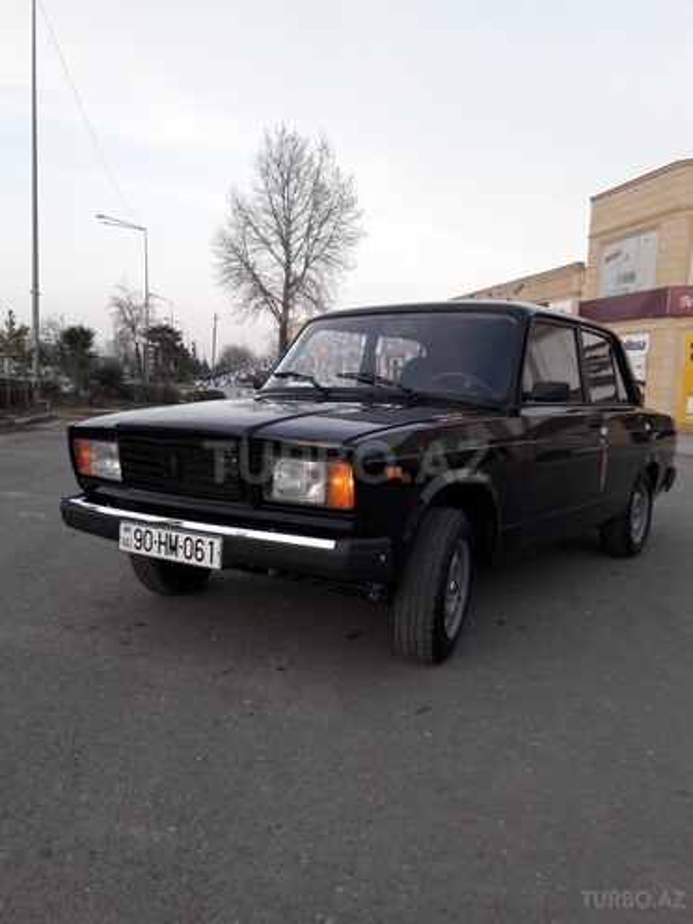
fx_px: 747
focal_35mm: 28
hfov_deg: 49.7
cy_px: 462
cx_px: 346
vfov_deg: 63.4
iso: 64
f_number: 1.9
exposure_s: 1/100
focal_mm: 3.7
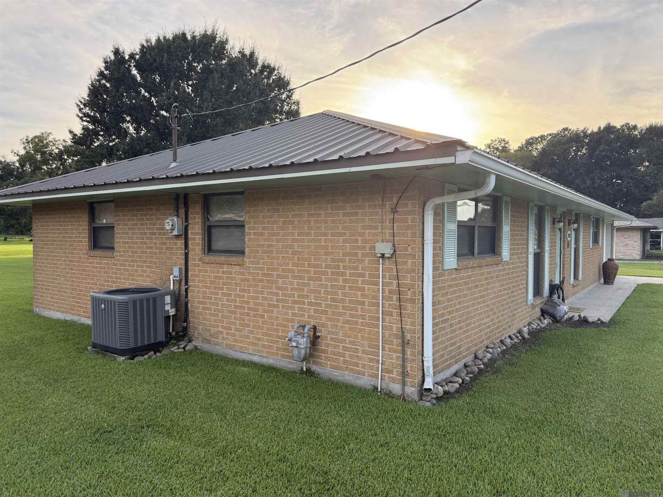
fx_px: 460
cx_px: 332
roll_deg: -0.5
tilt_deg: +0.4
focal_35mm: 24
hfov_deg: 71.6
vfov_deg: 56.8
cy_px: 248
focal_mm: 6.76
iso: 100
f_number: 1.78
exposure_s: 1/757
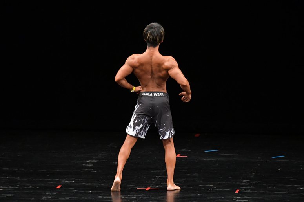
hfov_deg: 7.2
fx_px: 2406
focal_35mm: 285
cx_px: 152
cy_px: 101
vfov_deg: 4.8
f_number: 5.6
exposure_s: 1/400
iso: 3200
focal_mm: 190
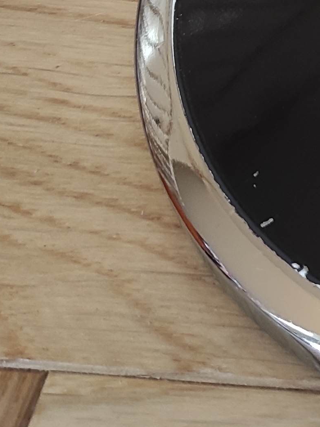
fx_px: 1370
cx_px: 660
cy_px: -242
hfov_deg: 11.8
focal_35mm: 111
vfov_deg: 16.0
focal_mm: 5.43
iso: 361
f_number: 1.89
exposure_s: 1/33
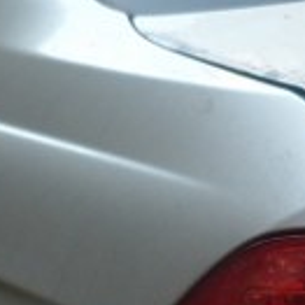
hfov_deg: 12.5
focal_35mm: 135
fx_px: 1346
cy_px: 354
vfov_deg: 12.7
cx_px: 414
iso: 80
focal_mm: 4.5
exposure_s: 1/100
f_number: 2.8
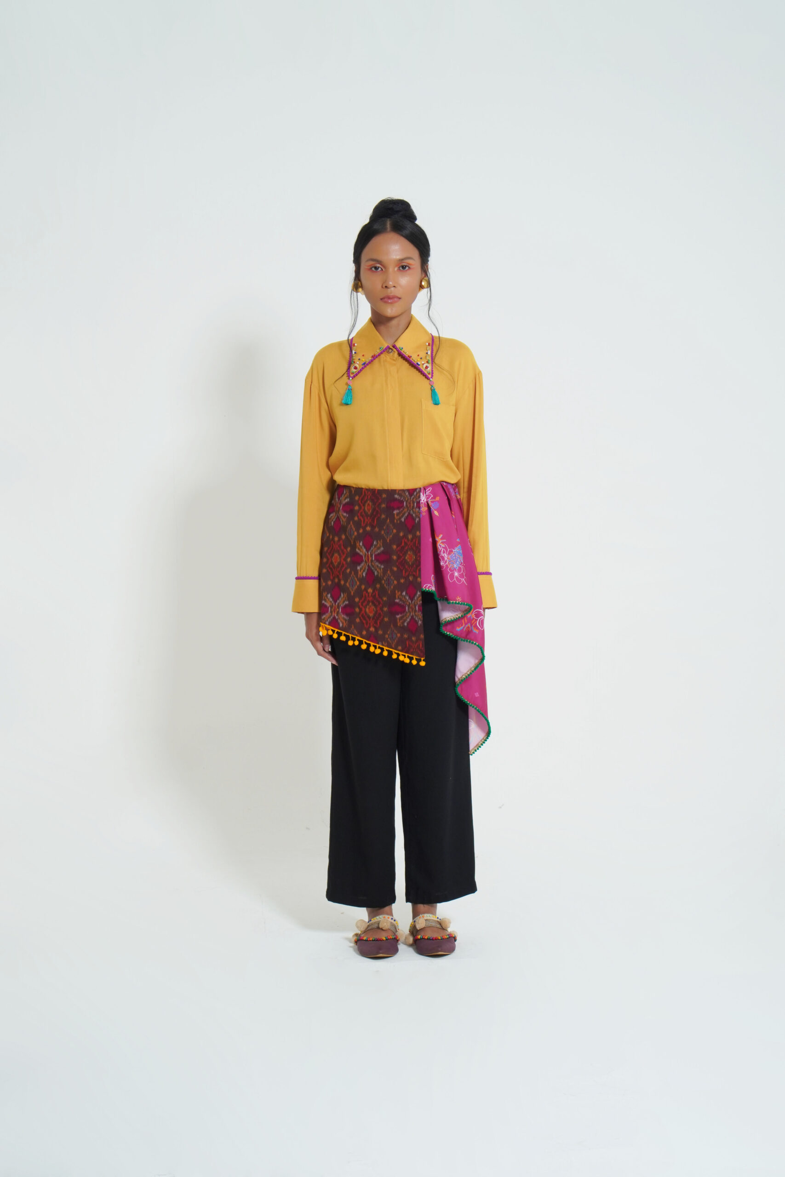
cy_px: 588
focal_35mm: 52
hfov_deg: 25.8
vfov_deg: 37.8
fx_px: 1717
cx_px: 392
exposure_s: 1/160
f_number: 8
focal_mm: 35
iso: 250
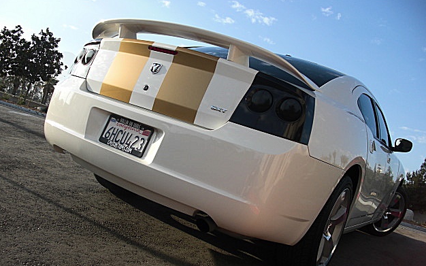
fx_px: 453
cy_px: 149
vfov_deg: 32.7
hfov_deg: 50.4
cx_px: 213
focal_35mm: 39
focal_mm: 6.3
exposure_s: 1/640
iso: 50
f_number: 2.8
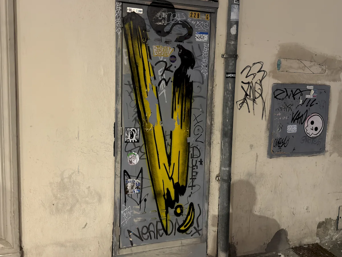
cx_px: 171
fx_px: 346
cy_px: 128
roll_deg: -1.9
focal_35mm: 35
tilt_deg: -6.1
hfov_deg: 52.6
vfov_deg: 40.7
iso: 500
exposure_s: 1/25
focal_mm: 6.76
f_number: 1.78
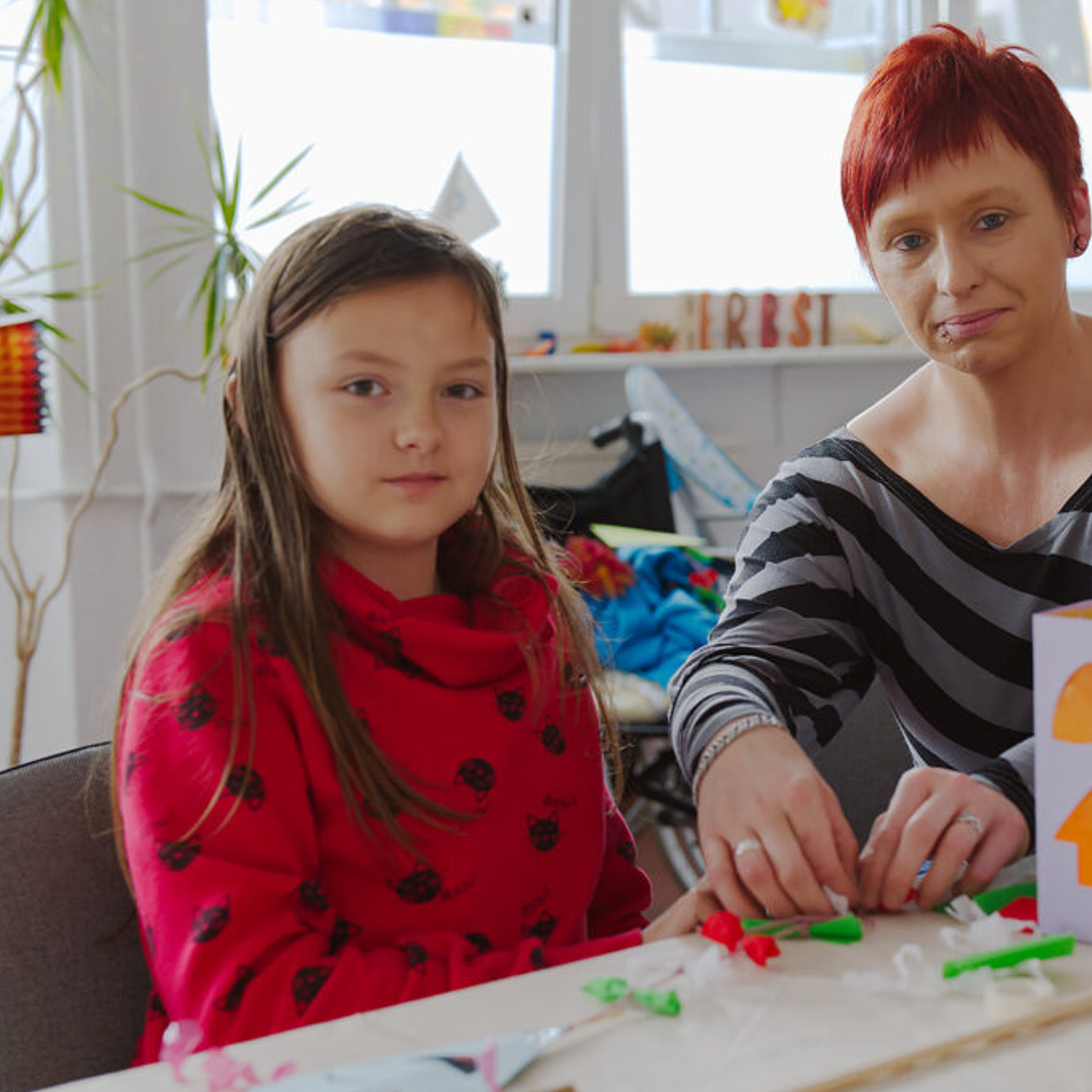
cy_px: 547
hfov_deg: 26.6
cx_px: 777
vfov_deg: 26.9
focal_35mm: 64
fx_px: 2284
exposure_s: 1/125
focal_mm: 50
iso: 3200
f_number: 4
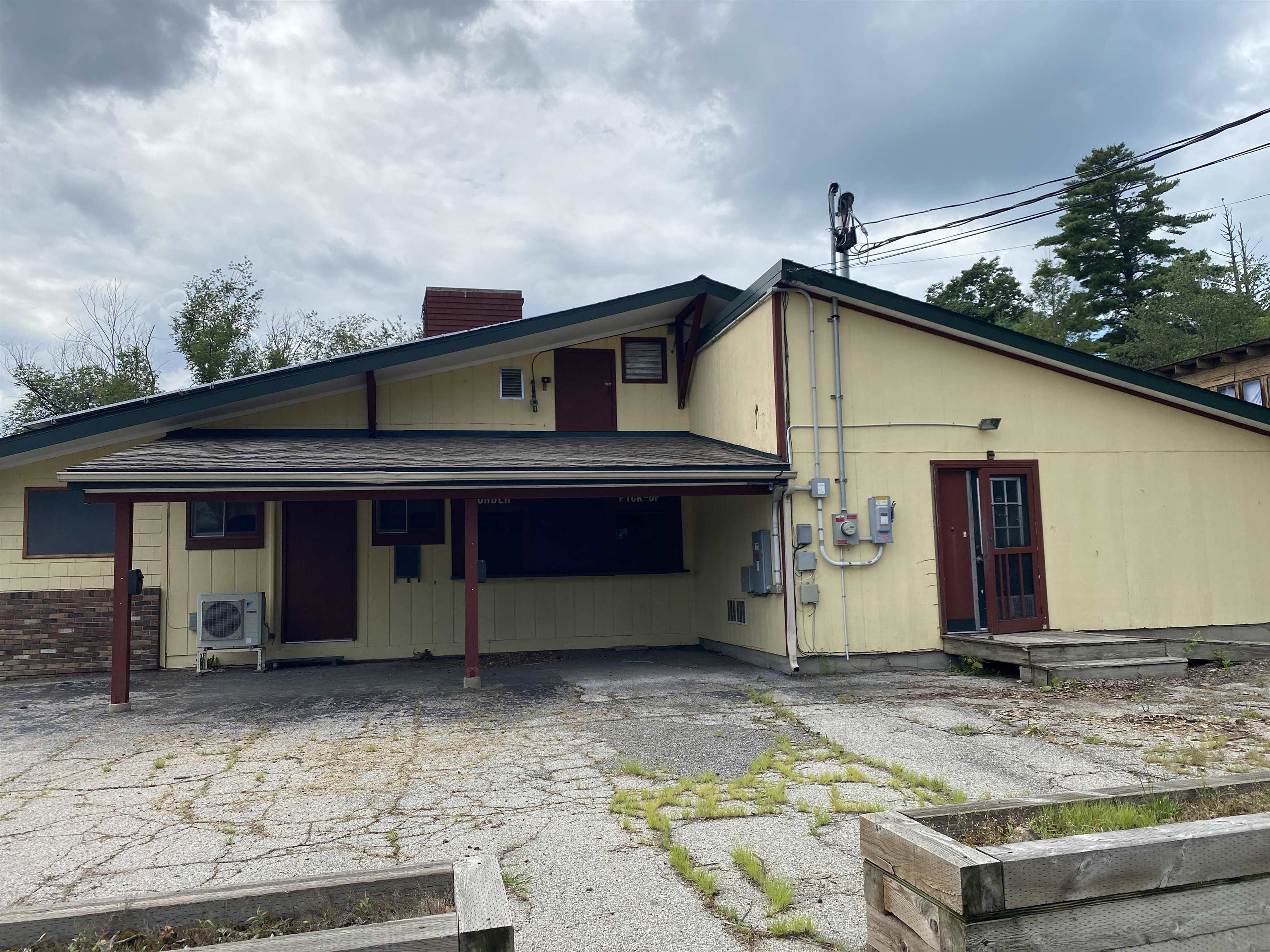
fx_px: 954
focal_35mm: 26
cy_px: 476
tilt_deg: +5.3
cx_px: 635
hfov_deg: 67.3
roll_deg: +2.2
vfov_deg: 53.1
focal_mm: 4.25
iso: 32
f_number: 1.8
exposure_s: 1/4274
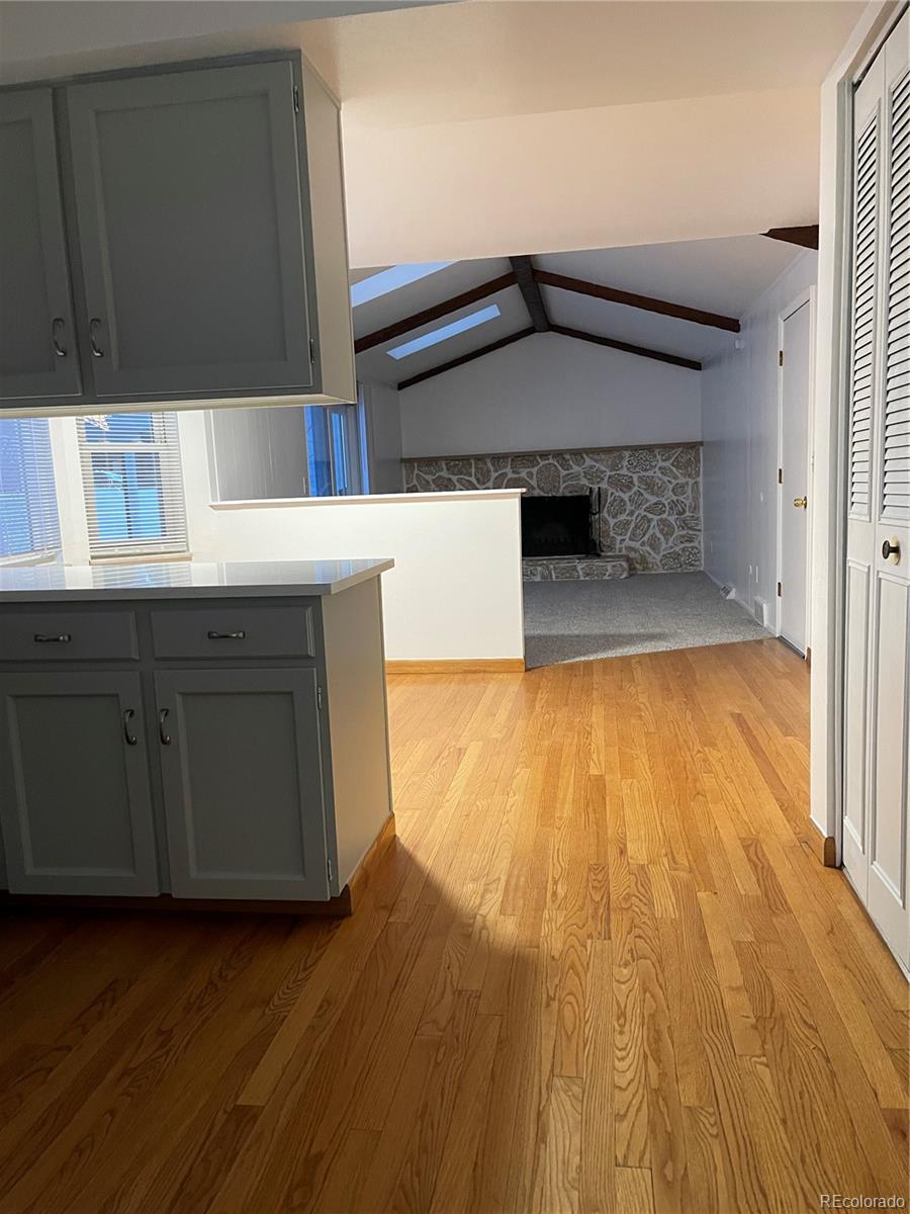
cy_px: 607
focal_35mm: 25
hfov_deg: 54.9
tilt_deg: -8.4
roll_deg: +2.4
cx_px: 455
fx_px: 876
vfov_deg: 69.4
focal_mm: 5.1
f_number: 1.6
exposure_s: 1/60
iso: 500
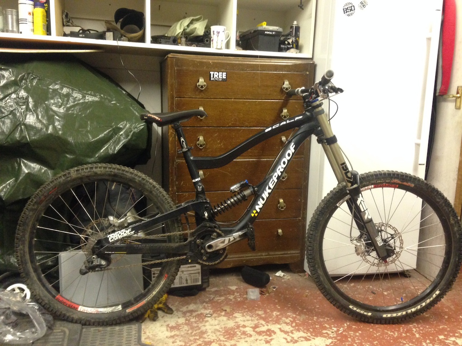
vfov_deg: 42.9
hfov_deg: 55.4
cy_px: 173
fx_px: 440
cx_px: 231
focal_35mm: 33
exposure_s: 1/20
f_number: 2.4
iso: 400
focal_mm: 4.12
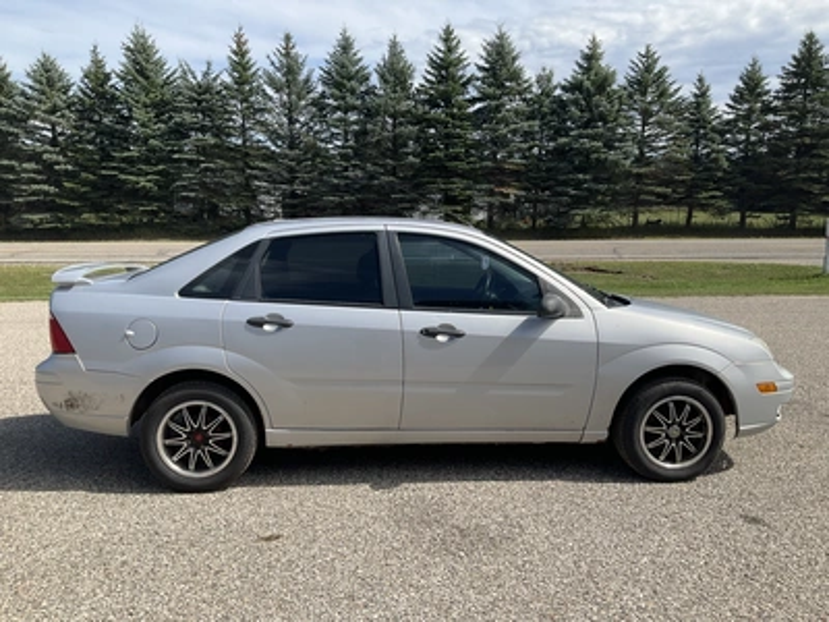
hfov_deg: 61.7
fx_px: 695
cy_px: 311
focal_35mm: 29
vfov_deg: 48.2
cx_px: 414
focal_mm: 3
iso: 25
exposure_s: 1/1984
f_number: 1.8
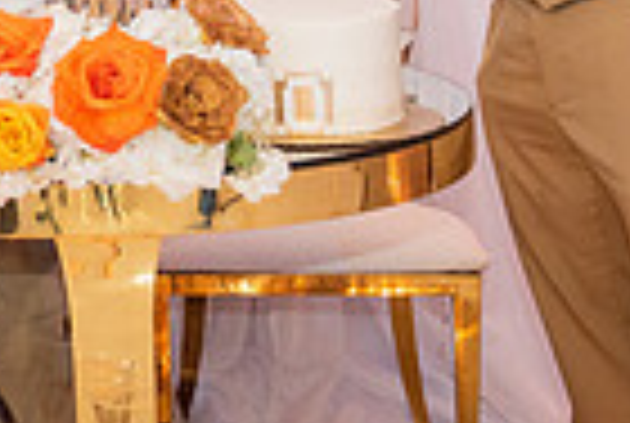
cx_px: -202
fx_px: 3262
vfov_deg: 7.3
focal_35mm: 186
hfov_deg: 10.8
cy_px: -254
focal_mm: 45
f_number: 3.5
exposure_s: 1/160
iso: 1000
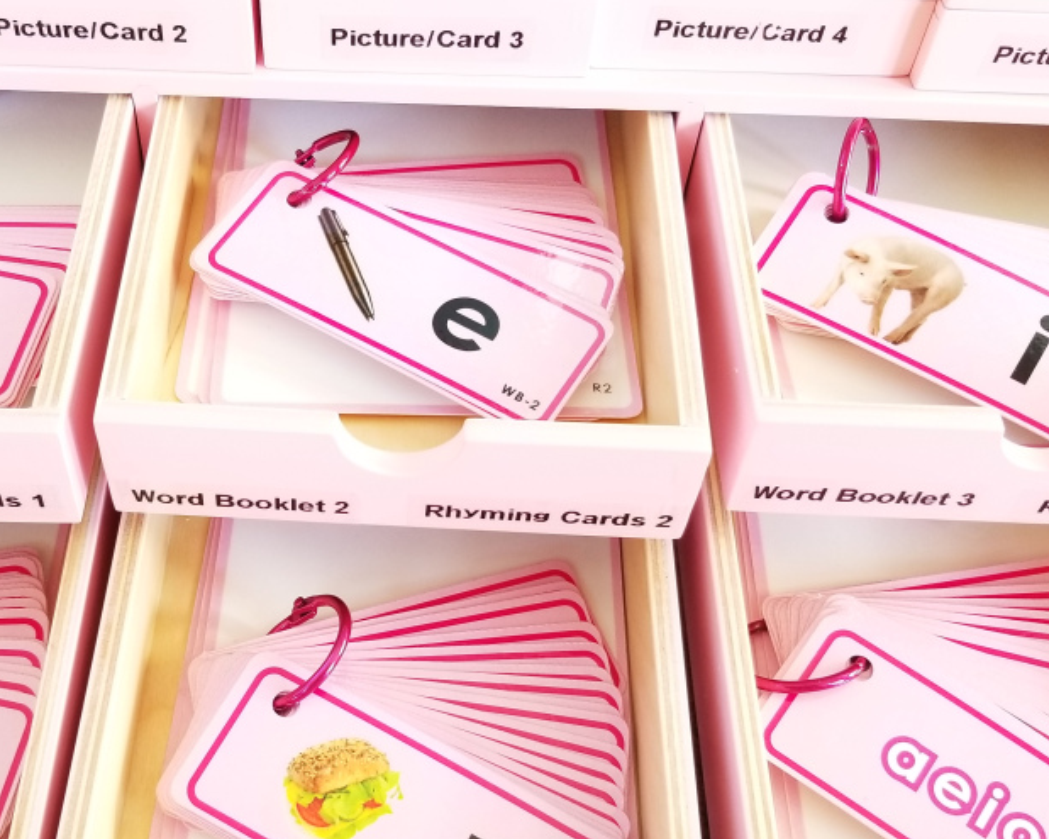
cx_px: 424
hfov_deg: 43.6
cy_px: 512
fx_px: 1304
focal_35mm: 42
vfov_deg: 35.5
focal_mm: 4.25
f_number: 1.7
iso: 100
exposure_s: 1/50
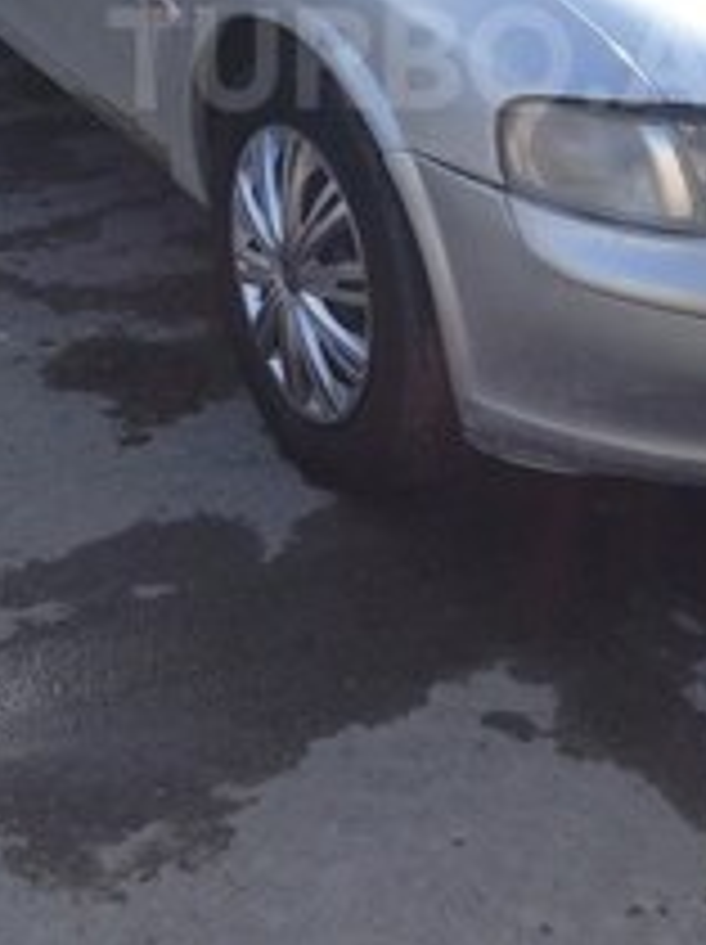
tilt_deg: -21.0
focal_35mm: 78
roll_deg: +1.7
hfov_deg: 18.8
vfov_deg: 24.2
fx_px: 2125
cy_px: 58
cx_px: 454
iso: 50
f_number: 2.4
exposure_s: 1/678
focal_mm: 4.12
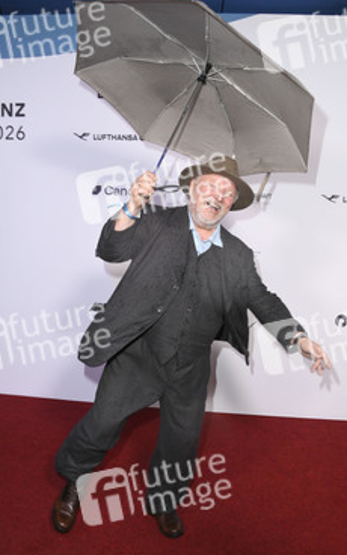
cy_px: 264
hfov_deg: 40.5
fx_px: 469
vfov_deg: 61.2
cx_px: 198
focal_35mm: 31
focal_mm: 28
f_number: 5.6
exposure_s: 1/200
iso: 1600
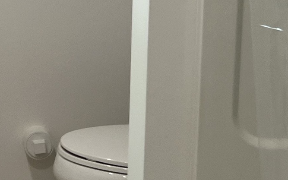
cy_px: -57
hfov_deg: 15.5
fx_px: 997
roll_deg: +1.1
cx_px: -98
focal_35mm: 127
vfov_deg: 10.1
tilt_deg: -7.3
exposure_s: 1/60
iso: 64
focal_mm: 5.7
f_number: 1.5
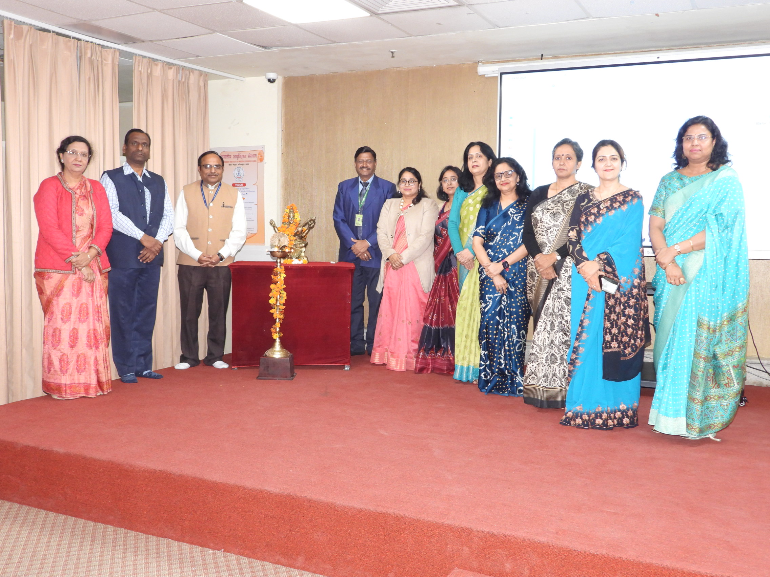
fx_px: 779
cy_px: 288
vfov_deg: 40.7
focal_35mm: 35
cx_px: 385
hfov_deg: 52.6
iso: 320
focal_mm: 6.3
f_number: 3.2
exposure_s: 1/30
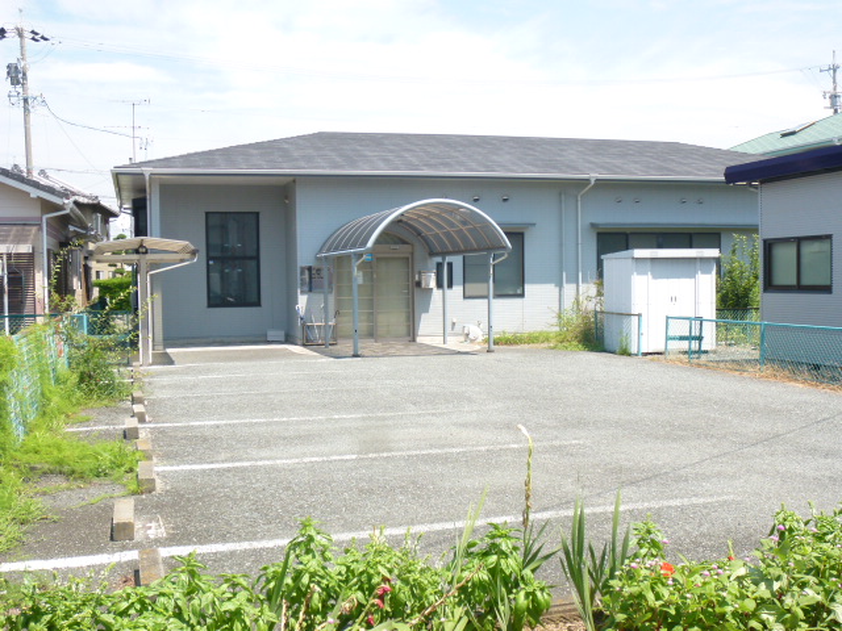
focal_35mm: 41
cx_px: 421
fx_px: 997
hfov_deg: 45.8
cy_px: 316
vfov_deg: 35.1
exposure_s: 1/400
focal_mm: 7.4
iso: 100
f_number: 4
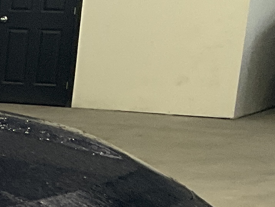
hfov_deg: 9.9
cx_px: -476
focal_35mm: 164
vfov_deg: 8.9
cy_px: 303
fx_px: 1303
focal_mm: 3
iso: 64
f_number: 1.8
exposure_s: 1/122
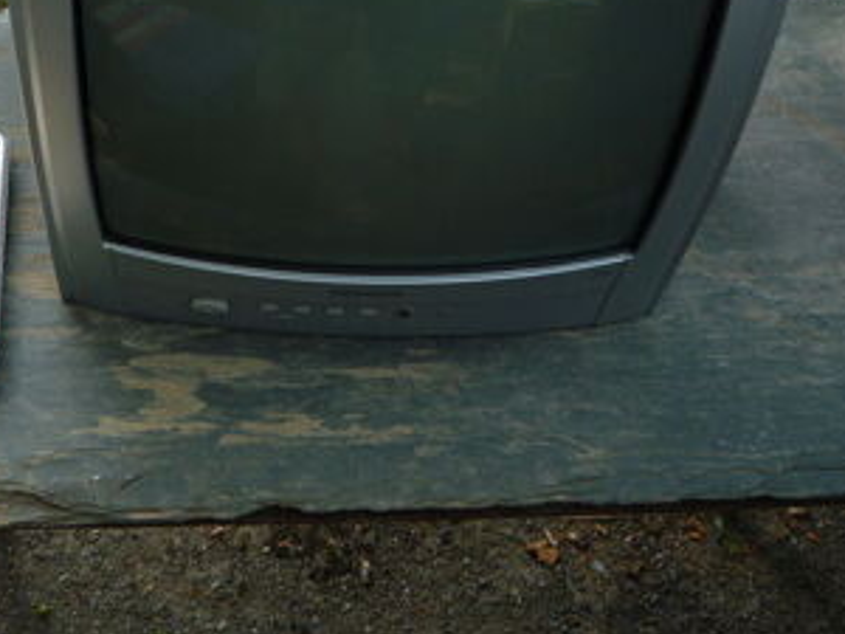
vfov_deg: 29.7
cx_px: 234
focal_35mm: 48
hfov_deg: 38.8
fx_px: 1172
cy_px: 152
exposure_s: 1/125
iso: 100
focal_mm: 5.2
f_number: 4
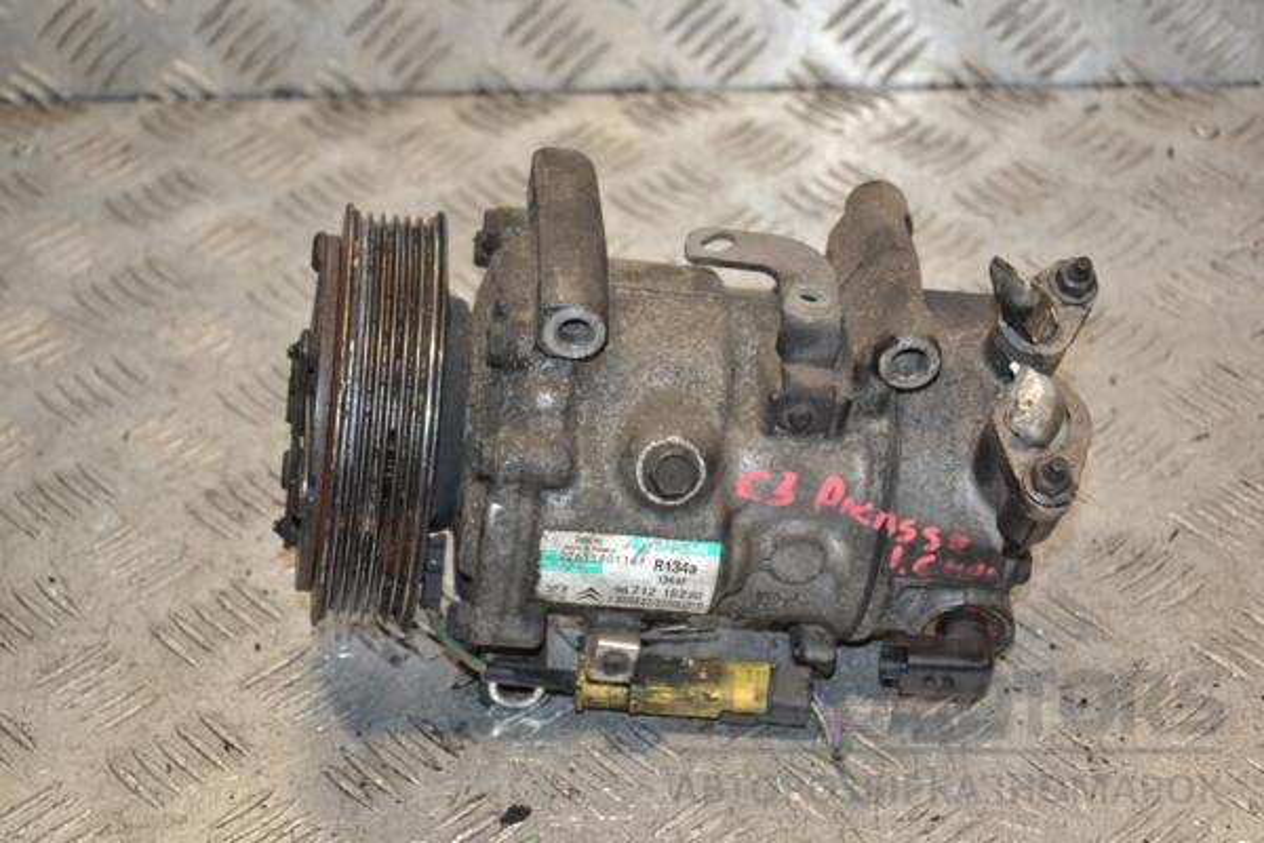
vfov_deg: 15.7
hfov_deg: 23.4
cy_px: 422
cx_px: 632
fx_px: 3054
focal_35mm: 87
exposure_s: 1/160
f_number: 5
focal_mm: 58
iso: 800
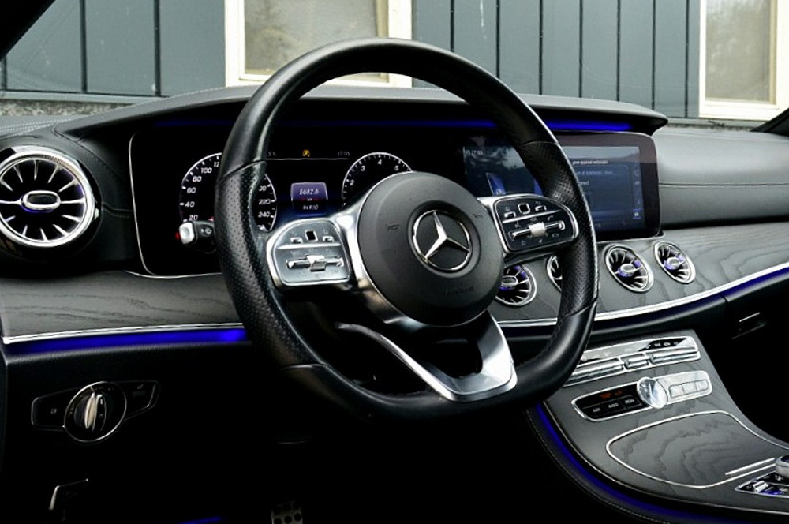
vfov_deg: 31.8
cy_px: 241
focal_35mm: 42
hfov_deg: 45.7
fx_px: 919
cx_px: 529
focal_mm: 20
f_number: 8
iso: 640
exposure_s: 1/60
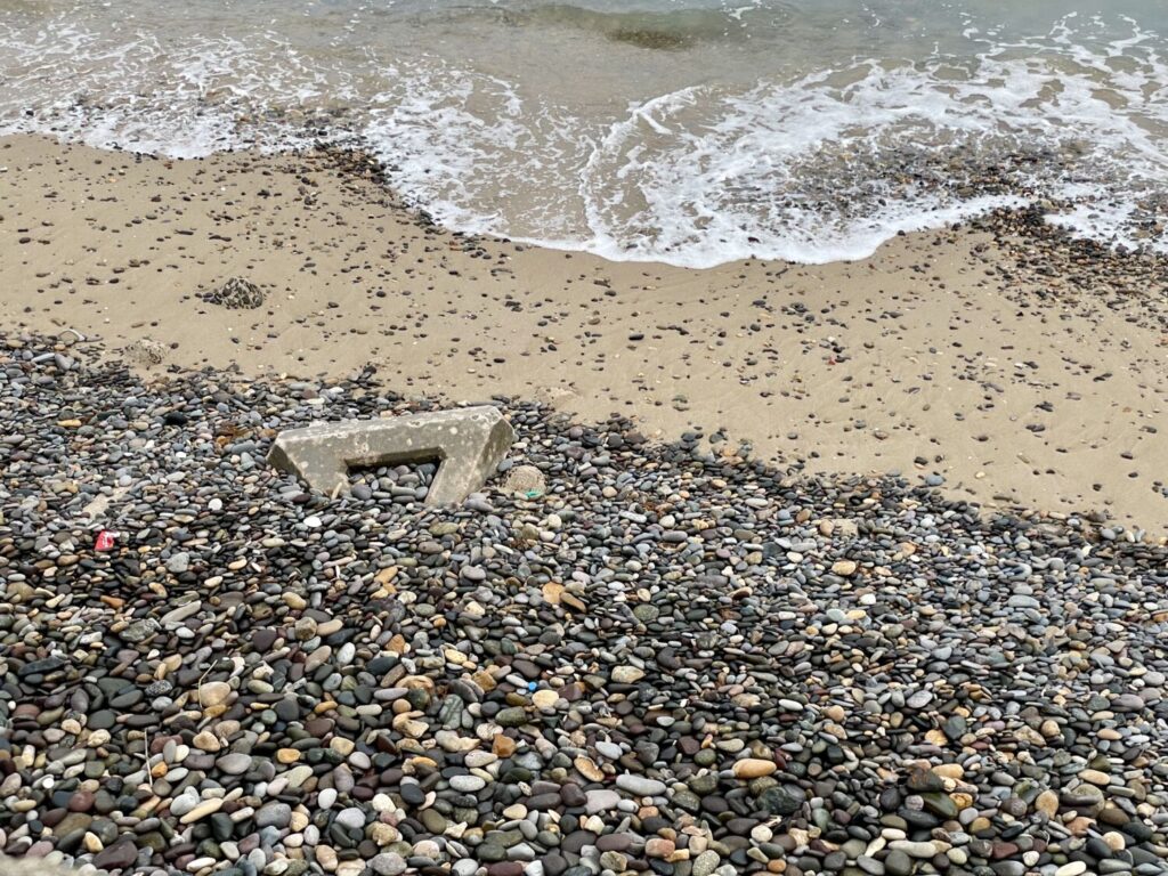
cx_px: 584
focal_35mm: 52
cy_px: 438
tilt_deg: -35.6
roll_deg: +1.4
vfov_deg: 28.0
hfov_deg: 36.8
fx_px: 1755
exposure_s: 1/256
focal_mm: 6
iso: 25
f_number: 2
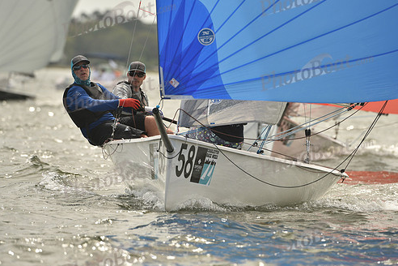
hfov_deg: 4.4
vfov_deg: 2.9
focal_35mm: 472
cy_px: 124
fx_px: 5218
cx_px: 218
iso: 320
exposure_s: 1/1600
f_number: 6.3
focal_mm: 400
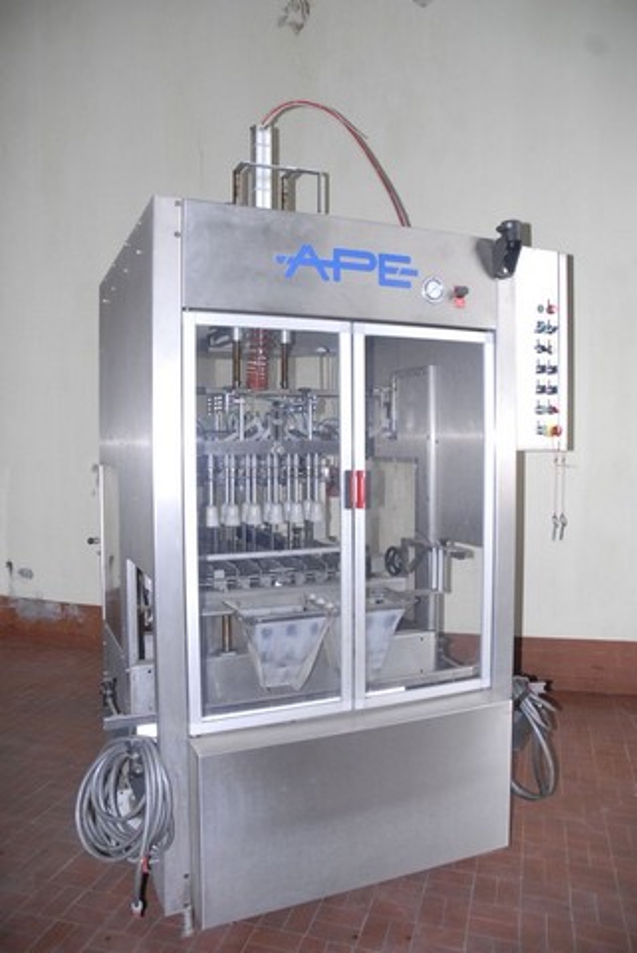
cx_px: 318
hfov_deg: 48.0
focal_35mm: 27
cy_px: 476
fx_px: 715
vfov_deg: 67.3
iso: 800
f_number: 5
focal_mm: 18
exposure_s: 1/180
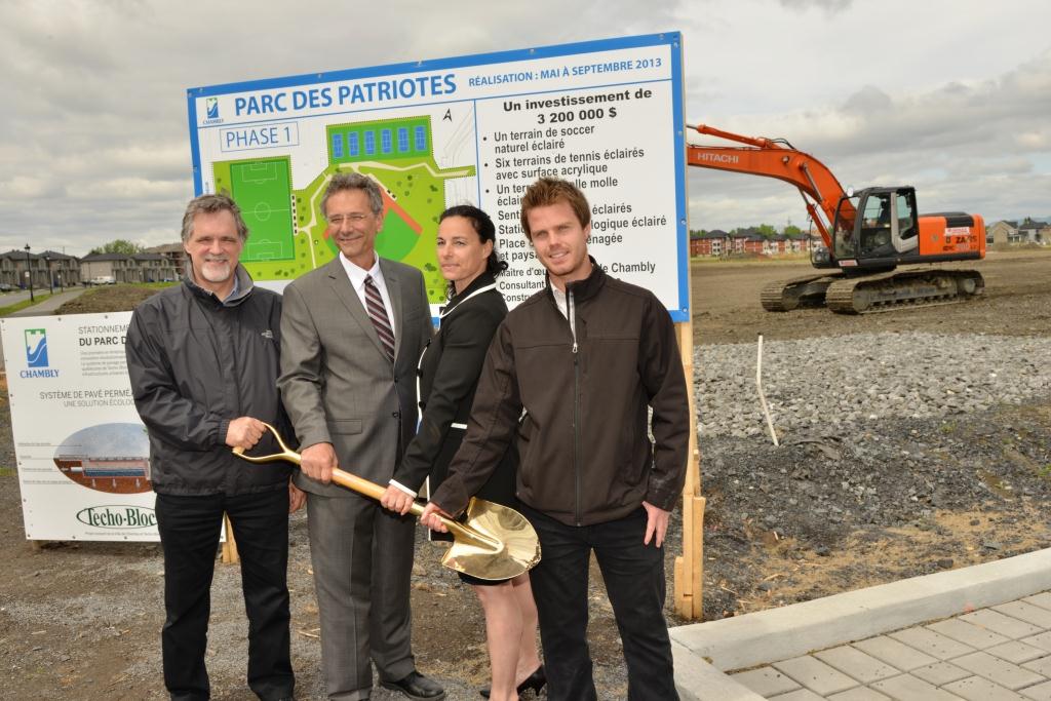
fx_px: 905
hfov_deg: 60.3
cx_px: 526
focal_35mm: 31
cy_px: 350
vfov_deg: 42.3
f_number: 11
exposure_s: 1/250
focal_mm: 31
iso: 200
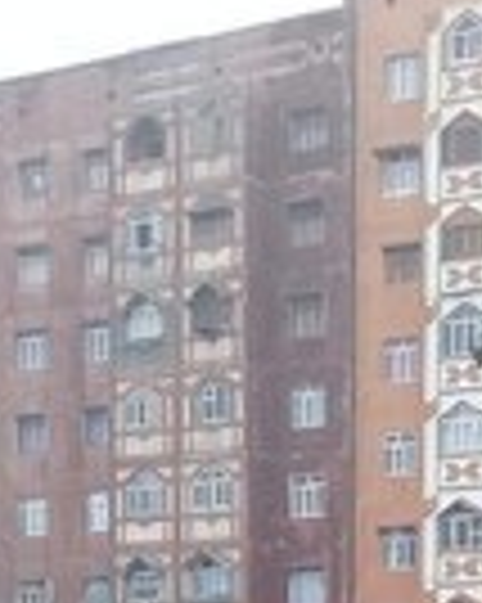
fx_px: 1999
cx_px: 676
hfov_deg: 13.1
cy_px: 1004
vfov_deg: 15.3
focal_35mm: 112
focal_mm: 3.3
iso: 64
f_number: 2.2
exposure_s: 1/100
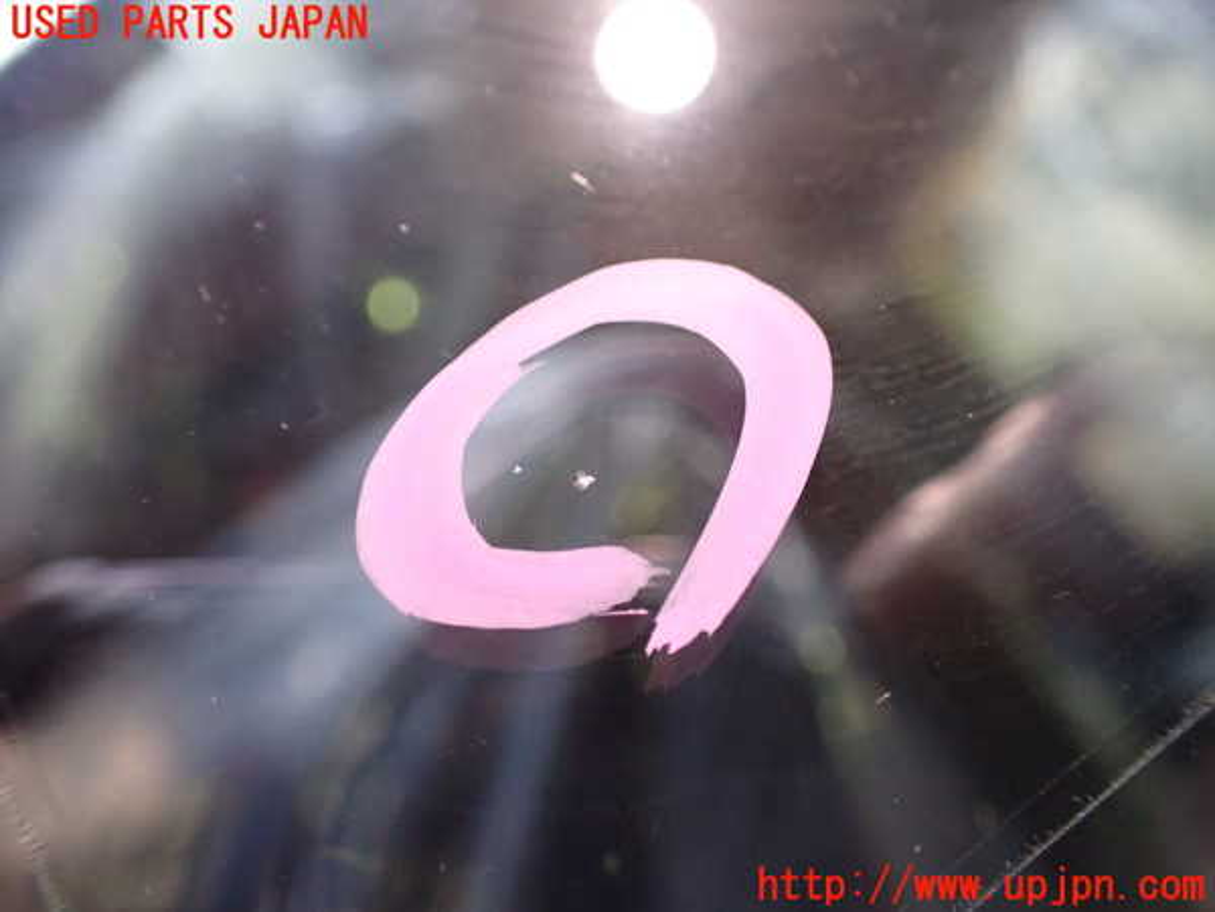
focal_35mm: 30
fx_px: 1053
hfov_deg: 60.0
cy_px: 456
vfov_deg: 46.8
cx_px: 608
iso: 800
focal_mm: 5.4
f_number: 2.3
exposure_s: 1/50
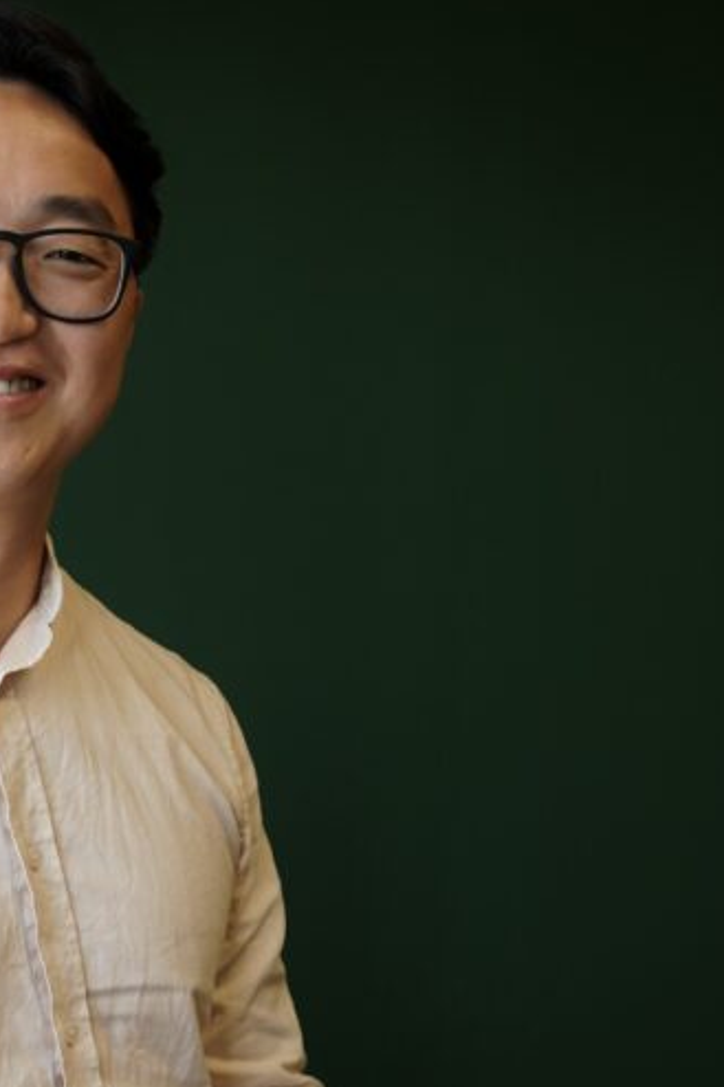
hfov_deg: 17.3
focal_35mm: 77
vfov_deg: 26.2
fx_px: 2324
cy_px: 680
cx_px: 11
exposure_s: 1/100
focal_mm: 22
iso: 160
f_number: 4.5
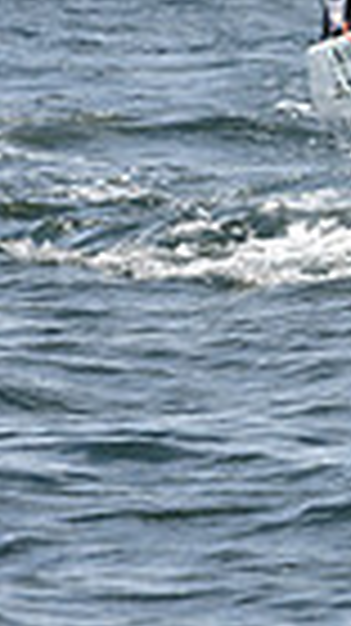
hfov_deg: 2.0
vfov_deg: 3.5
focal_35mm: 614
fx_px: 10178
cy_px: 137
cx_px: 1300
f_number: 9
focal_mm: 140
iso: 320
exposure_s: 1/1250
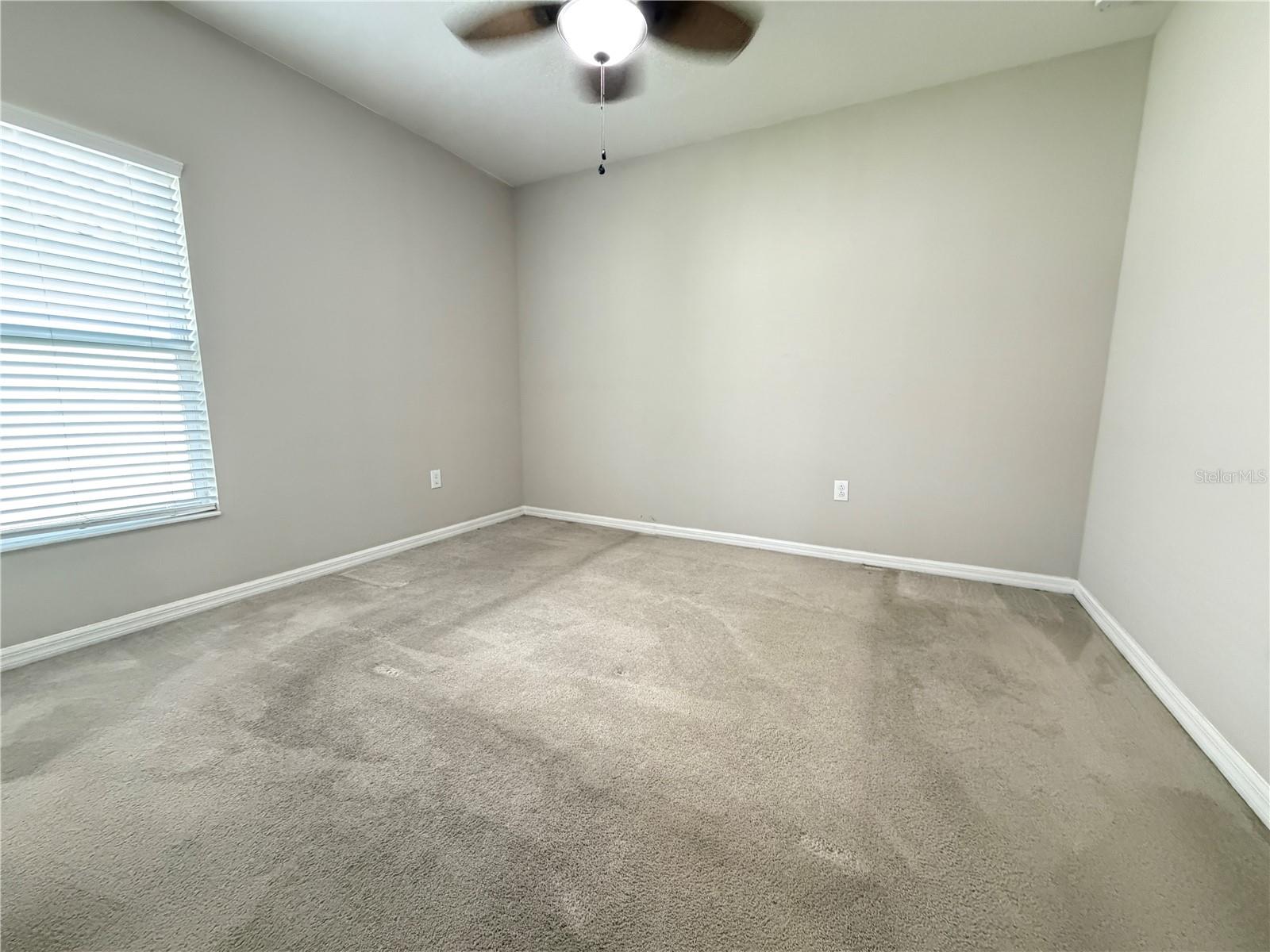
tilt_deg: -8.7
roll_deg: +1.1
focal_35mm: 14
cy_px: 476
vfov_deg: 85.7
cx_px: 635
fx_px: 514
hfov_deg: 102.1
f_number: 2.2
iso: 1000
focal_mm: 2.22
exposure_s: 1/60
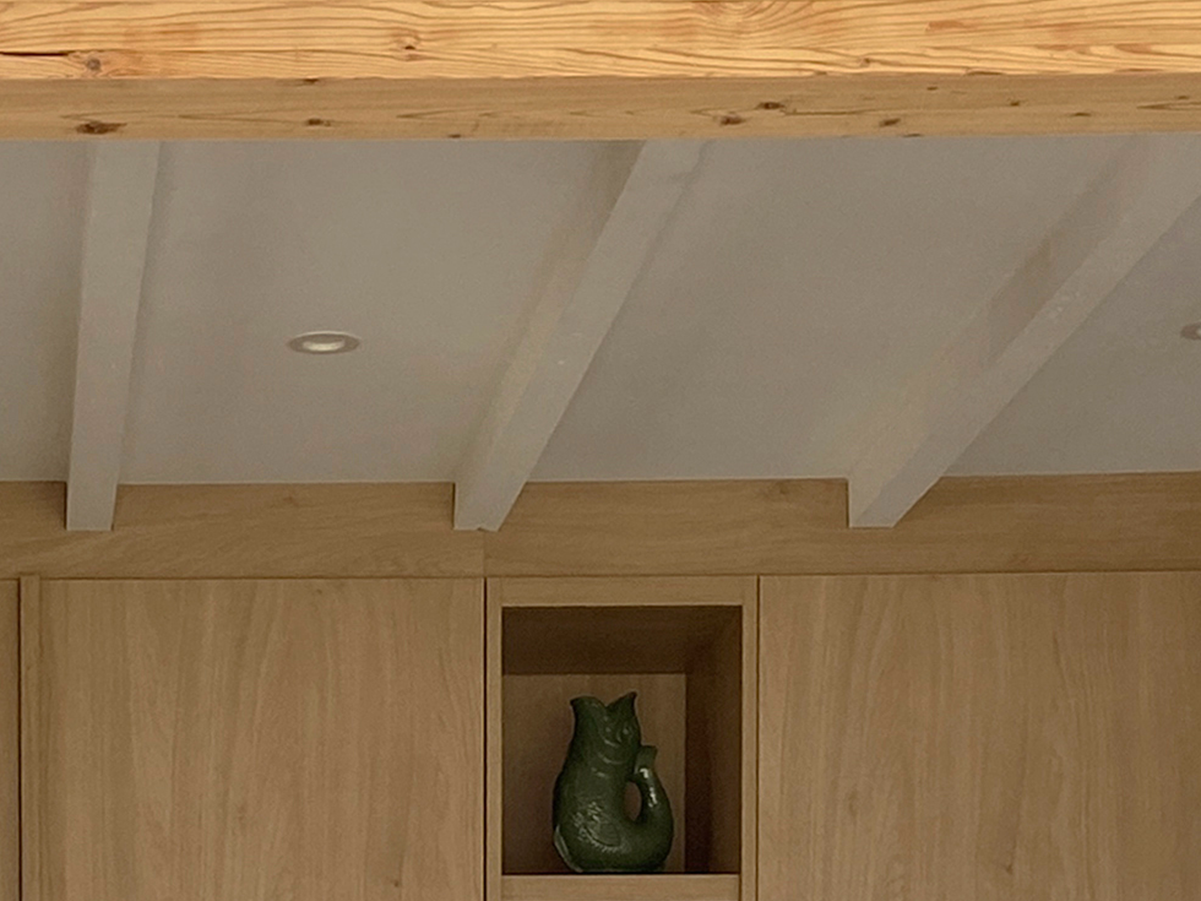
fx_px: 3712
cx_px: 116
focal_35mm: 107
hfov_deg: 18.1
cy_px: 1591
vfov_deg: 12.7
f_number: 1.8
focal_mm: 4.25
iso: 50
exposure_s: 1/121
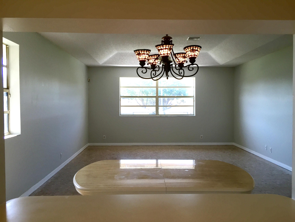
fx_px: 247
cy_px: 111
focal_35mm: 29
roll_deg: -1.2
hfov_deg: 61.7
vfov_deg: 48.2
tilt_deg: -0.9
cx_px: 148
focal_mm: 4.15
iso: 50
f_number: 2.2
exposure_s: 1/120
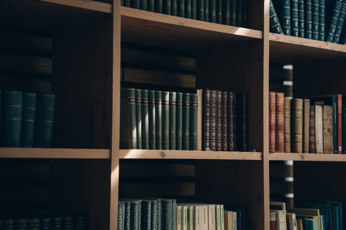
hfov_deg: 28.8
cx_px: 173
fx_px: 673
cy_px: 115
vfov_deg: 19.5
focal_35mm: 70
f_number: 2.5
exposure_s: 1/4000
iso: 800
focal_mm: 70
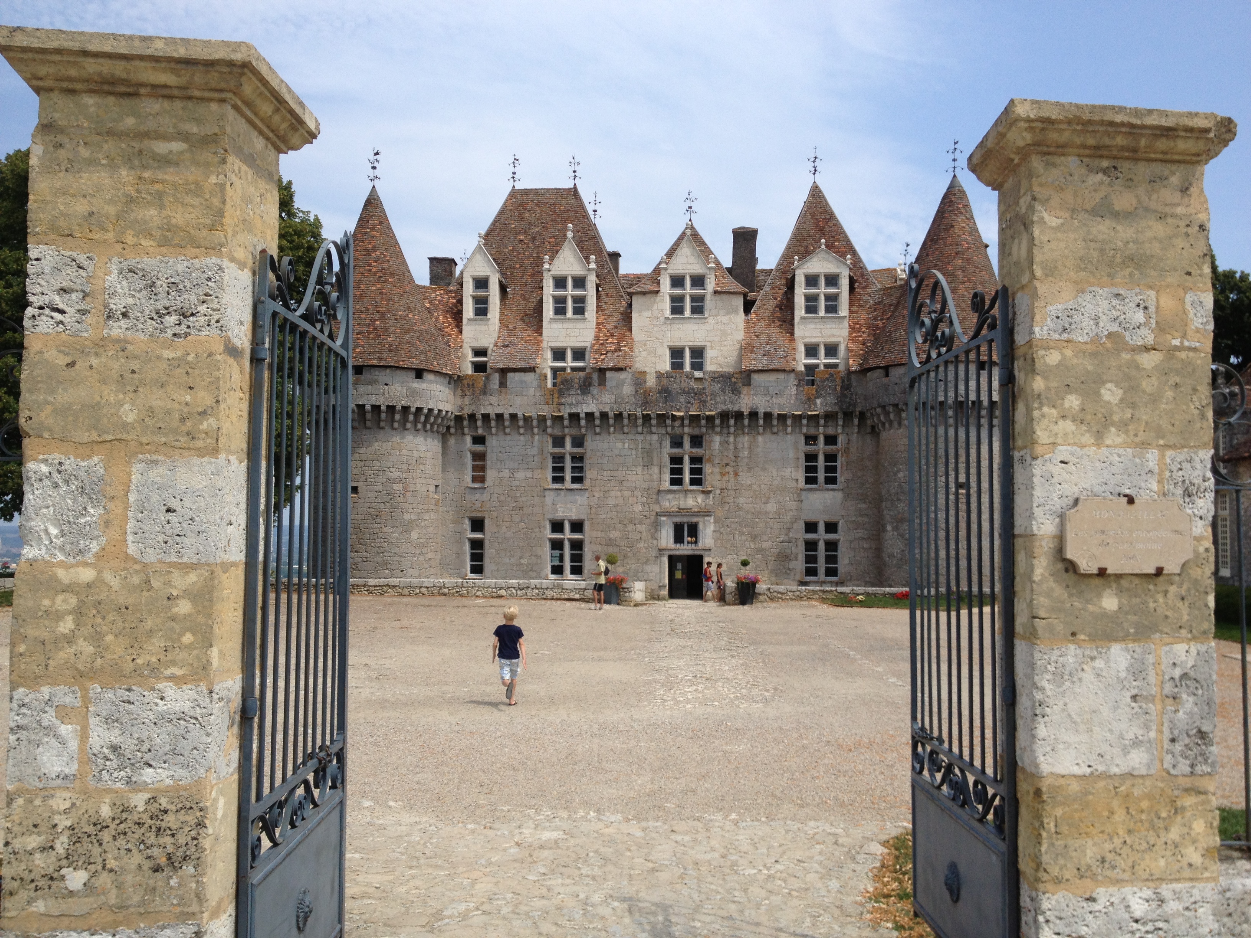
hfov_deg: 52.6
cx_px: 626
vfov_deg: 40.7
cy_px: 469
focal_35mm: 35
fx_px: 1265
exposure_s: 1/2045
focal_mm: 4.28
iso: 50
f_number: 2.4
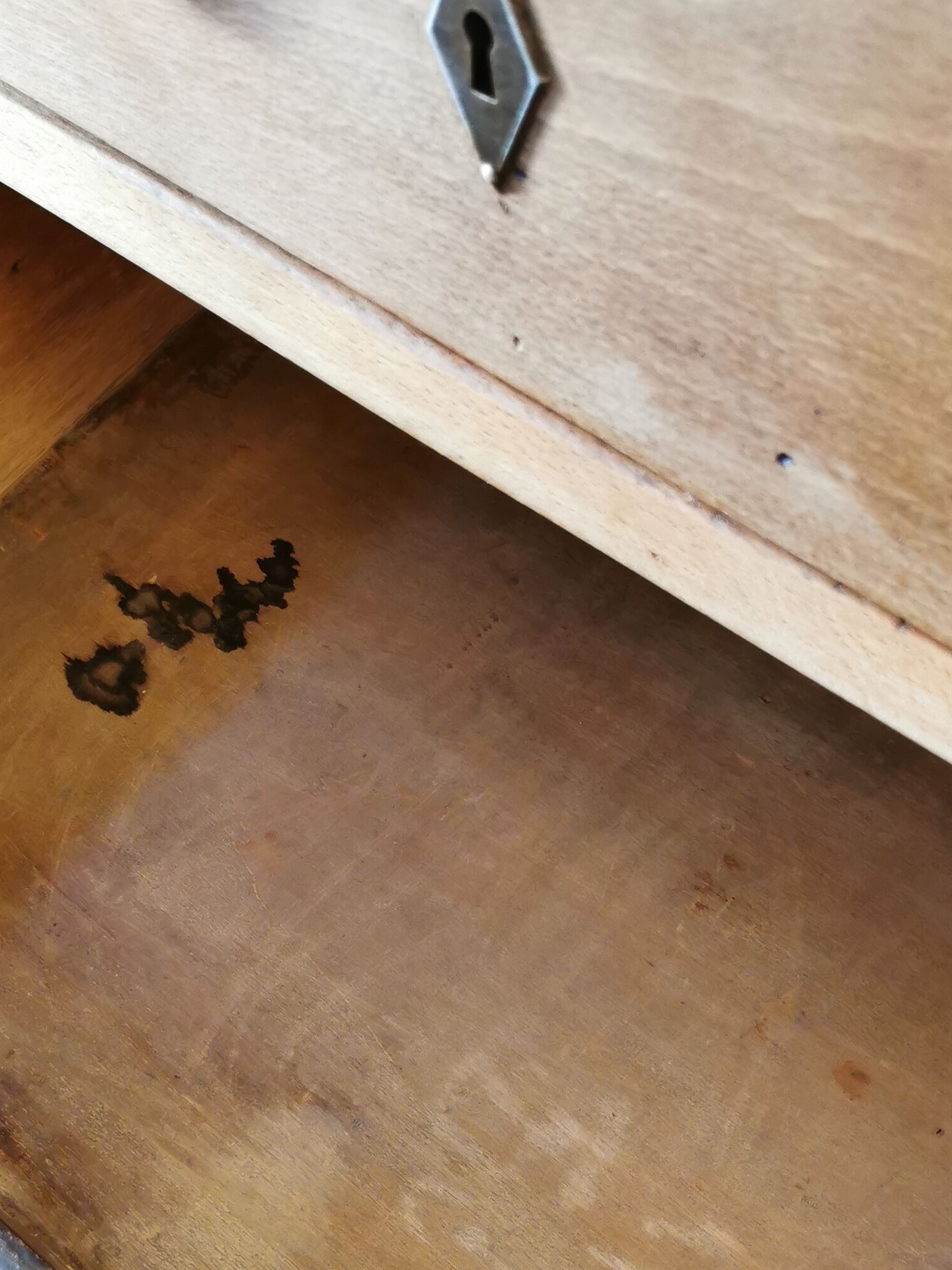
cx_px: 452
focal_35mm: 49
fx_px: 1796
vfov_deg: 37.5
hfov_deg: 29.7
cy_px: 1022
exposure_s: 1/50
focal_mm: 5.58
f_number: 1.8
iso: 200
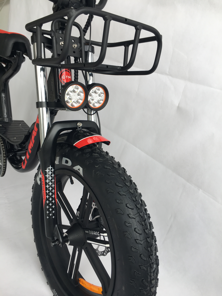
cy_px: 148
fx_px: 248
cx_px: 111
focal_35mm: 29
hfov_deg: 48.2
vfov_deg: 61.7
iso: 25
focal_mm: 4.15
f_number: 2.2
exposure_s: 1/103
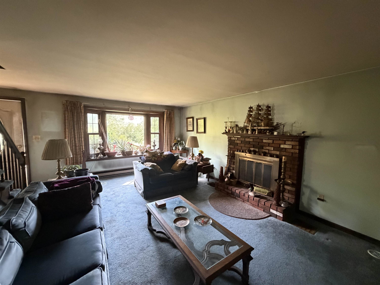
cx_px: 190
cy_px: 142
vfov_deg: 85.7
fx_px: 154
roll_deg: -0.8
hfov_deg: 102.1
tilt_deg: -6.0
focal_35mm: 14
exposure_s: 1/60
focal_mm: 2.22
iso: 1000
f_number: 2.2
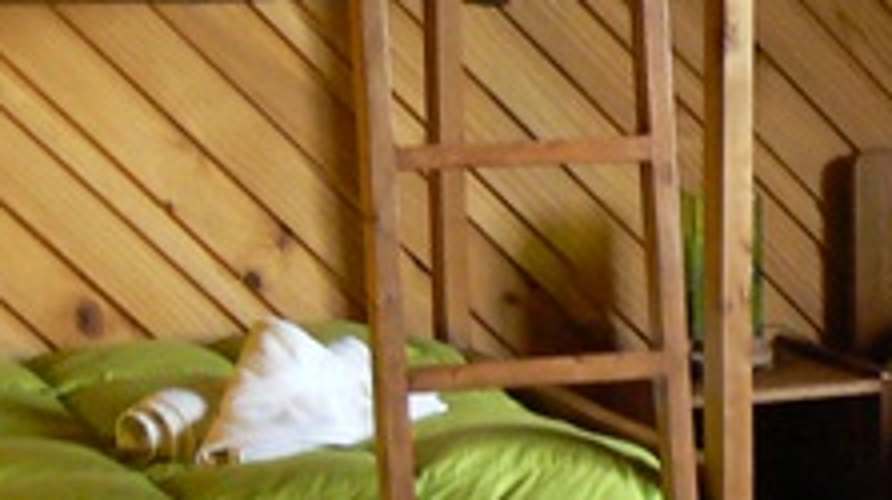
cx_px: 1544
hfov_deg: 13.8
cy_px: 352
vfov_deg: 8.6
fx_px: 3332
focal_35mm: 141
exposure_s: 1/8
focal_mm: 6
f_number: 2.8
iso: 200
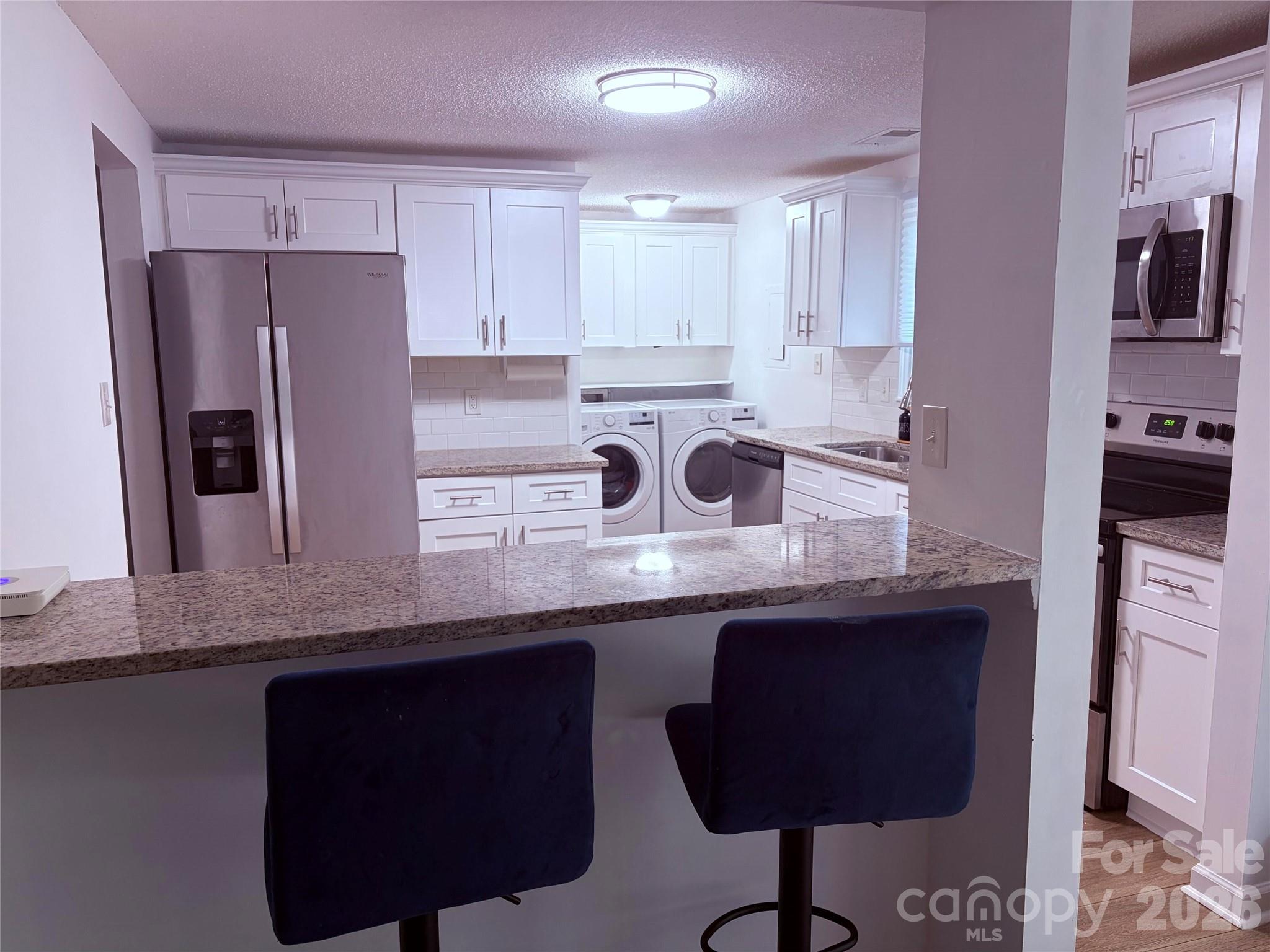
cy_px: 476
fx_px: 954
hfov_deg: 67.3
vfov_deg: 53.1
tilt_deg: -6.9
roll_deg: +1.4
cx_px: 635
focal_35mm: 26
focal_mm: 5.96
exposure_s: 1/60
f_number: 1.6
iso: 100
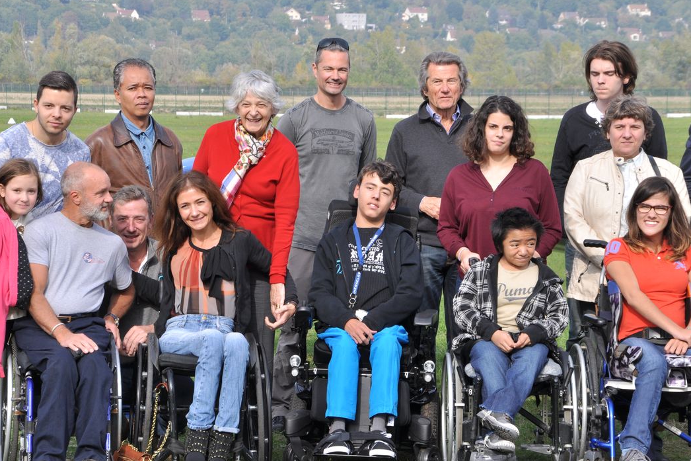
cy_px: 225
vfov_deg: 8.3
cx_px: 304
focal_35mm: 165
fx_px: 3166
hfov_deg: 12.5
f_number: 10
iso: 200
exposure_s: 1/160
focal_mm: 90
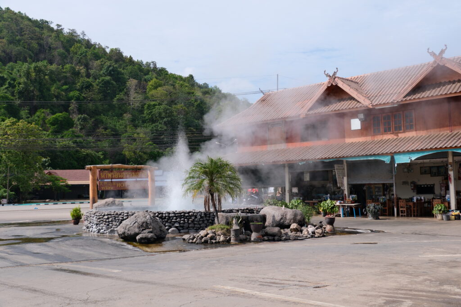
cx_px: 230
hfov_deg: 48.5
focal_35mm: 40
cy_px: 154
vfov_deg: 33.4
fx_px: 512
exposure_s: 1/600
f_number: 5.6
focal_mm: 26.6
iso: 250
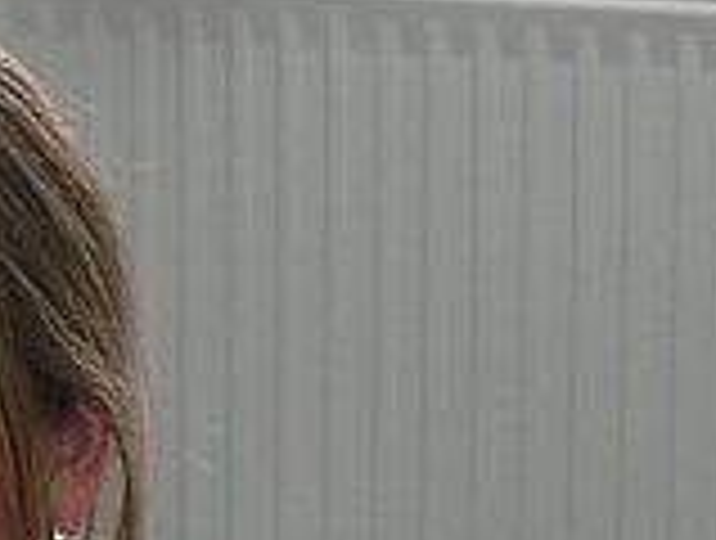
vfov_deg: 4.5
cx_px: -113
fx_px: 6800
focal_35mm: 328
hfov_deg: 6.0
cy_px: 522
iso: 100
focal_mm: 14.3
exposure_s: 1/30
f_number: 4
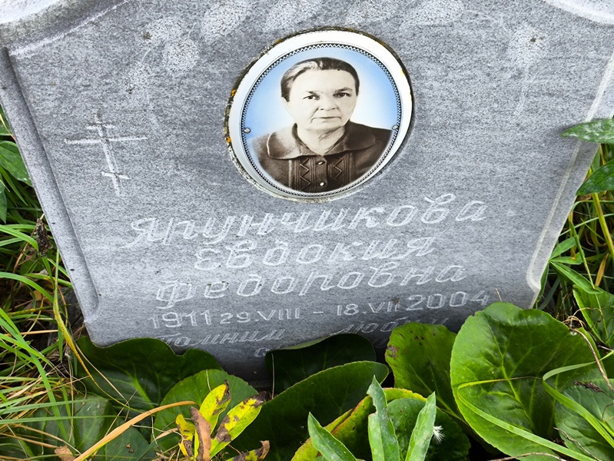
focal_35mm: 50
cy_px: 230
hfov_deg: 38.2
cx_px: 307
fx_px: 887
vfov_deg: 29.1
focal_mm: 4.71
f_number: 1.7
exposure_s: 1/120
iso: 80
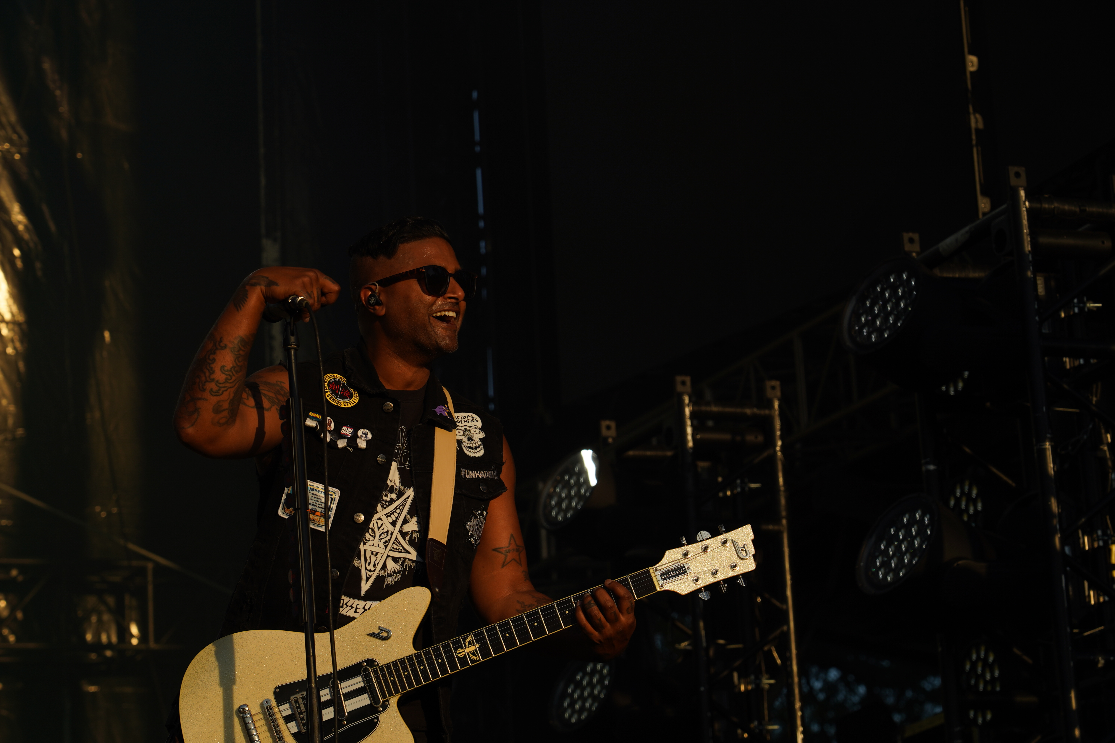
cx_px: 558
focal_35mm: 105
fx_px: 3252
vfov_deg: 13.0
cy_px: 372
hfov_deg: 19.5
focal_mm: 105
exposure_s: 1/500
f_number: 8
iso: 100
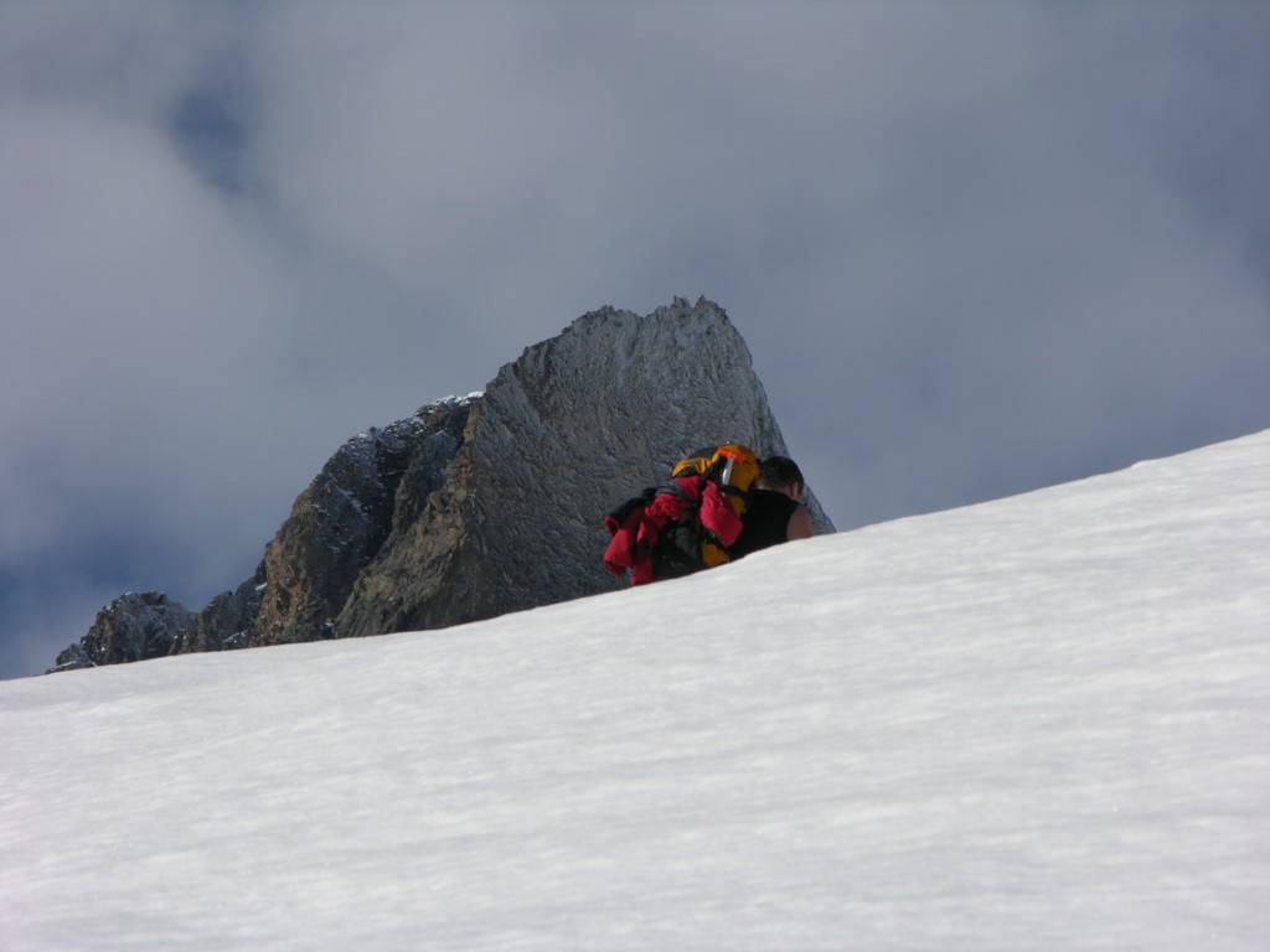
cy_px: 476
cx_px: 635
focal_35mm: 270
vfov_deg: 5.5
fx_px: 9906
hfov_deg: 7.3
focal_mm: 67.7
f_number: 7.4
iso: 50
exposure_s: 1/381
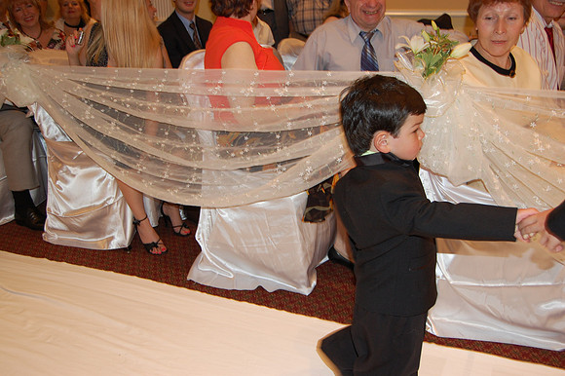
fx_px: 518
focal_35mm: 33
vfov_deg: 39.9
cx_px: 282
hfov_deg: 57.3
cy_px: 188
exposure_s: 1/60
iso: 400
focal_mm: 22
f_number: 3.8
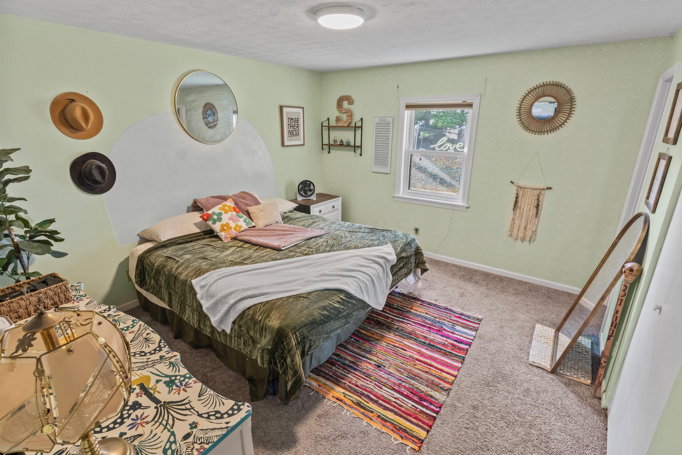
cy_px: 228
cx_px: 341
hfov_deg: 95.0
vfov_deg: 72.1
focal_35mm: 16
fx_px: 313
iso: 800
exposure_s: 1/2
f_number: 8
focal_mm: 11
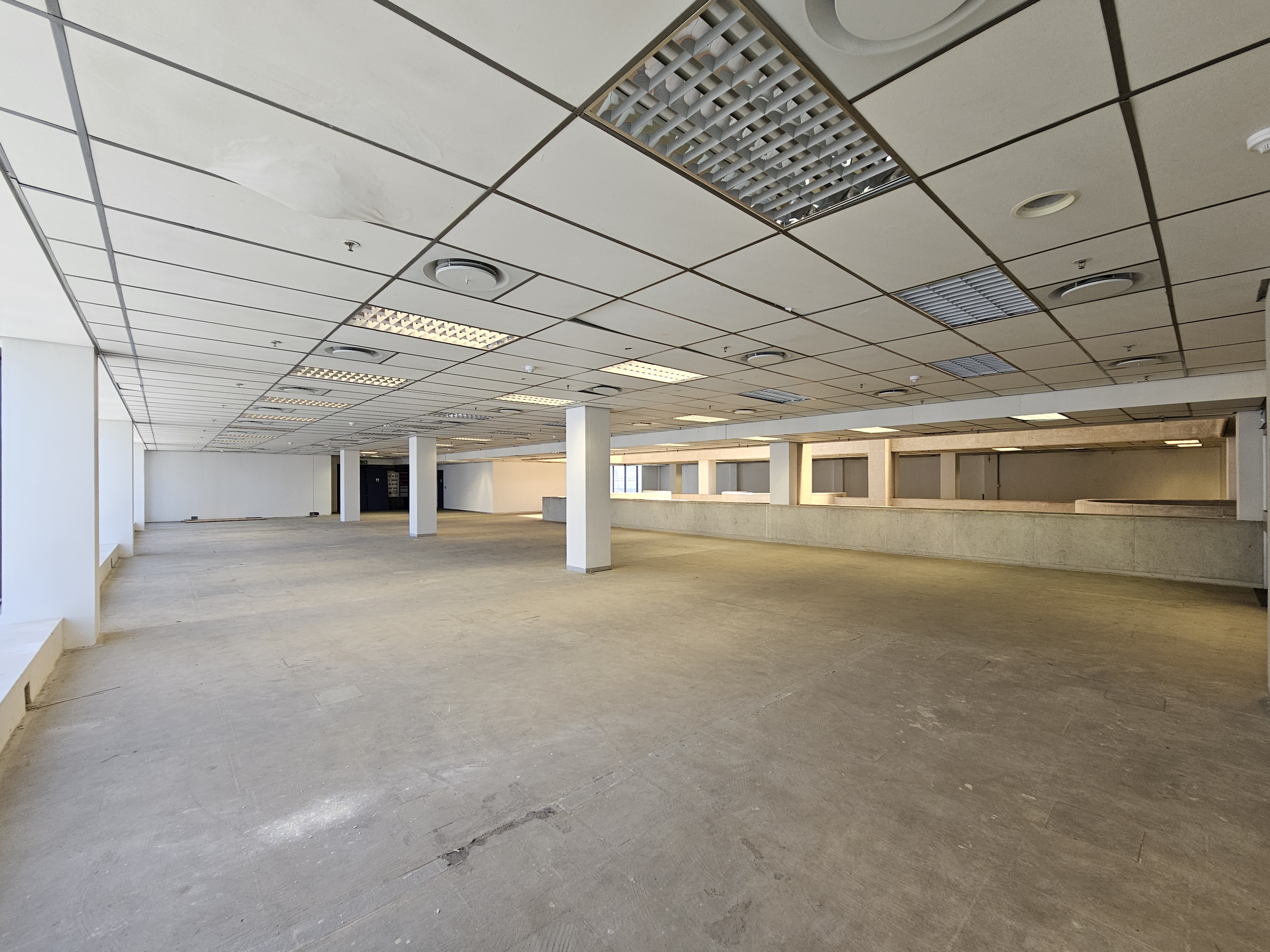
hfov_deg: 106.2
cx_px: 635
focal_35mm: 13
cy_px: 476
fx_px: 477
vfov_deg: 89.9
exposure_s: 1/50
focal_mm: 2.2
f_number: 2.2
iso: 64
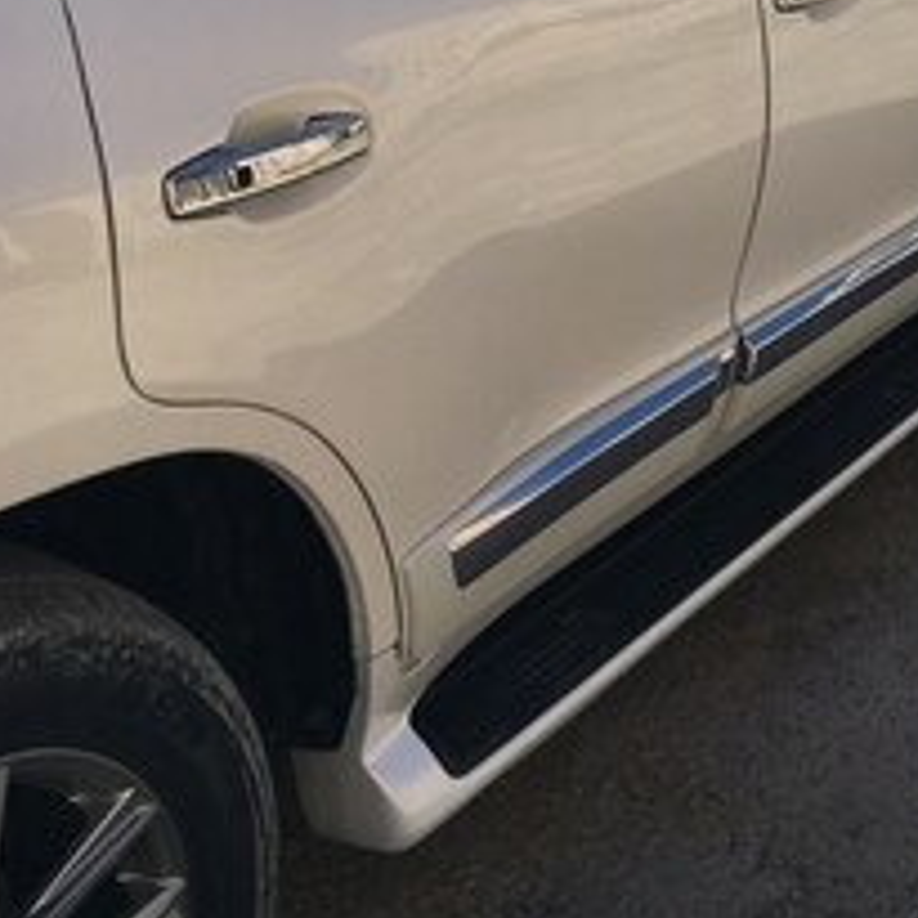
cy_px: -179
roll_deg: -1.5
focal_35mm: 62
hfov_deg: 27.2
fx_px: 1860
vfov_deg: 25.0
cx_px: 734
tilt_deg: -8.4
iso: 25
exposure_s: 1/1538
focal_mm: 4.15
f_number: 2.2
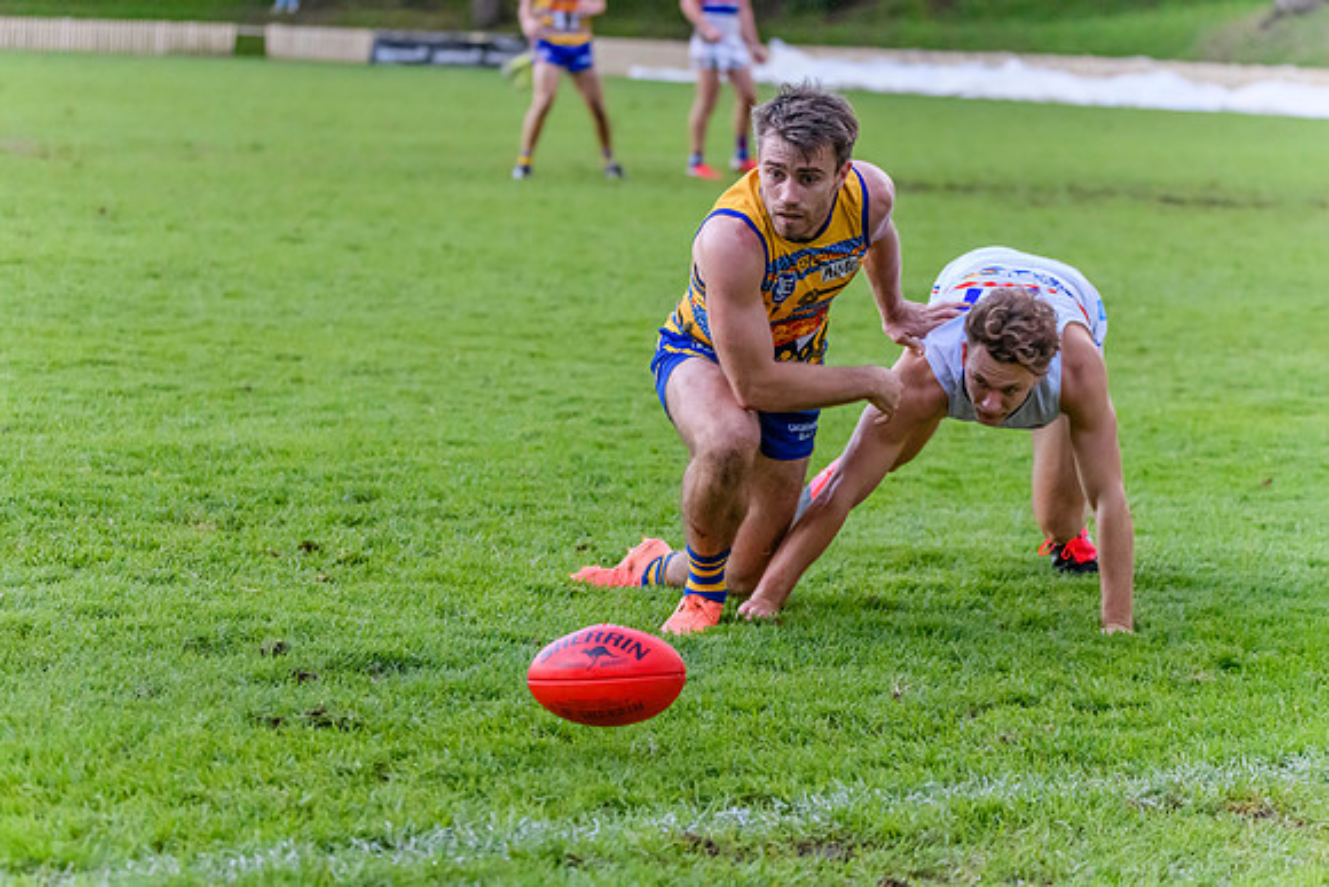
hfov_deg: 13.0
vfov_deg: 8.7
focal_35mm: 158
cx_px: 630
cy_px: 420
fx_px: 5830
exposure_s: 1/1600
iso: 8000
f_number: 5
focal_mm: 150
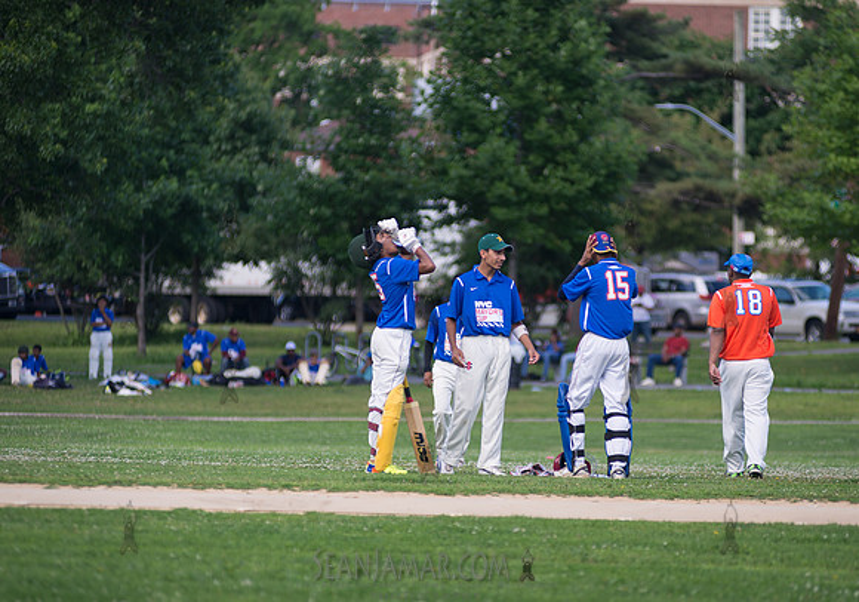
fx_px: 5319
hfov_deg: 9.2
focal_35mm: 219
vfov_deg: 6.5
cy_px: 319
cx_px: 479
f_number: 2.8
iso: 200
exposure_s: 1/1000
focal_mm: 200
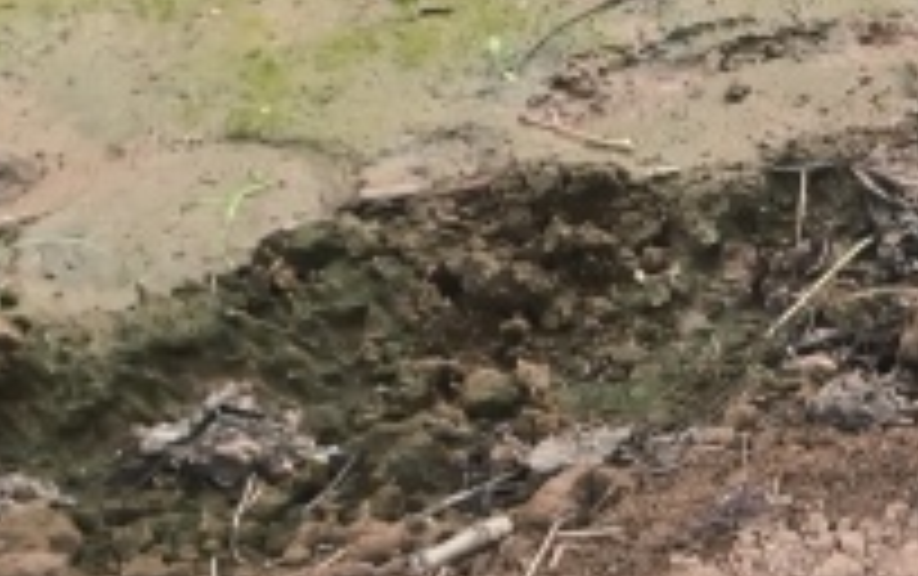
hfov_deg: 16.9
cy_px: 356
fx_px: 2805
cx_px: 1377
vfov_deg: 11.7
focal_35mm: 112
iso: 100
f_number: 1.9
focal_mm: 5.52
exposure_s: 1/168
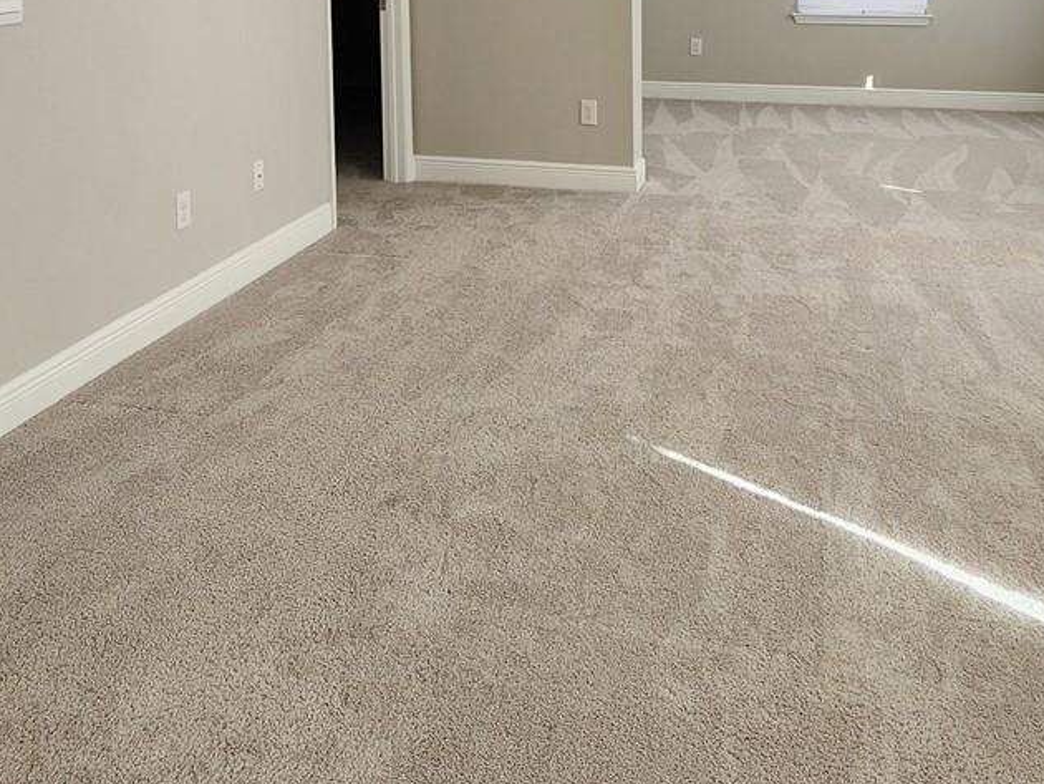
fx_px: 996
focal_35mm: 33
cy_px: 43
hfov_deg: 55.3
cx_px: 555
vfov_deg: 39.1
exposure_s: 1/60
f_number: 2.2
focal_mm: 2.2
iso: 50
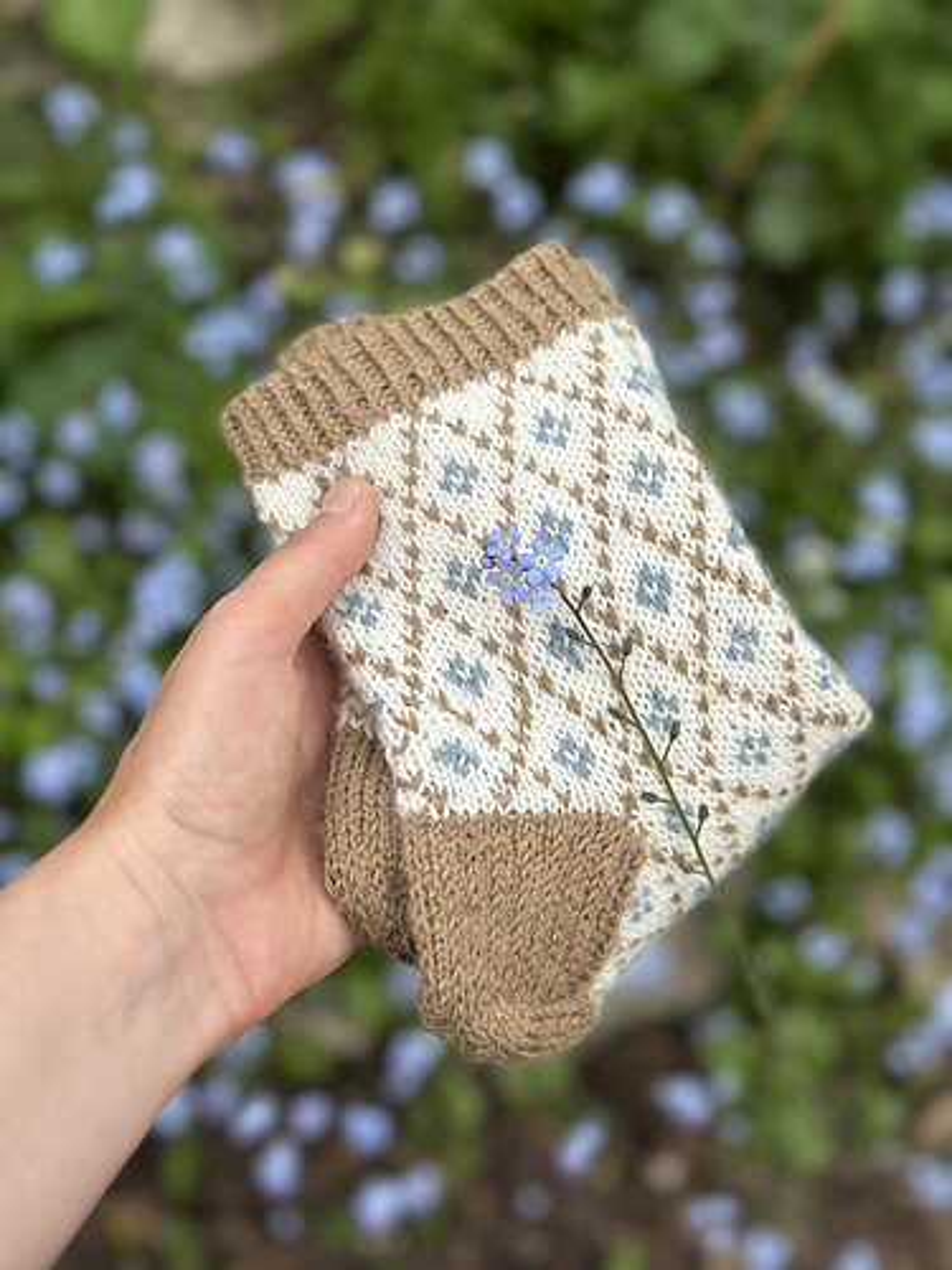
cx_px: 476
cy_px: 635
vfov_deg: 39.7
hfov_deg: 30.3
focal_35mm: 48
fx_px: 1760
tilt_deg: -75.8
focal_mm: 6.86
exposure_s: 1/709
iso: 80
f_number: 1.78
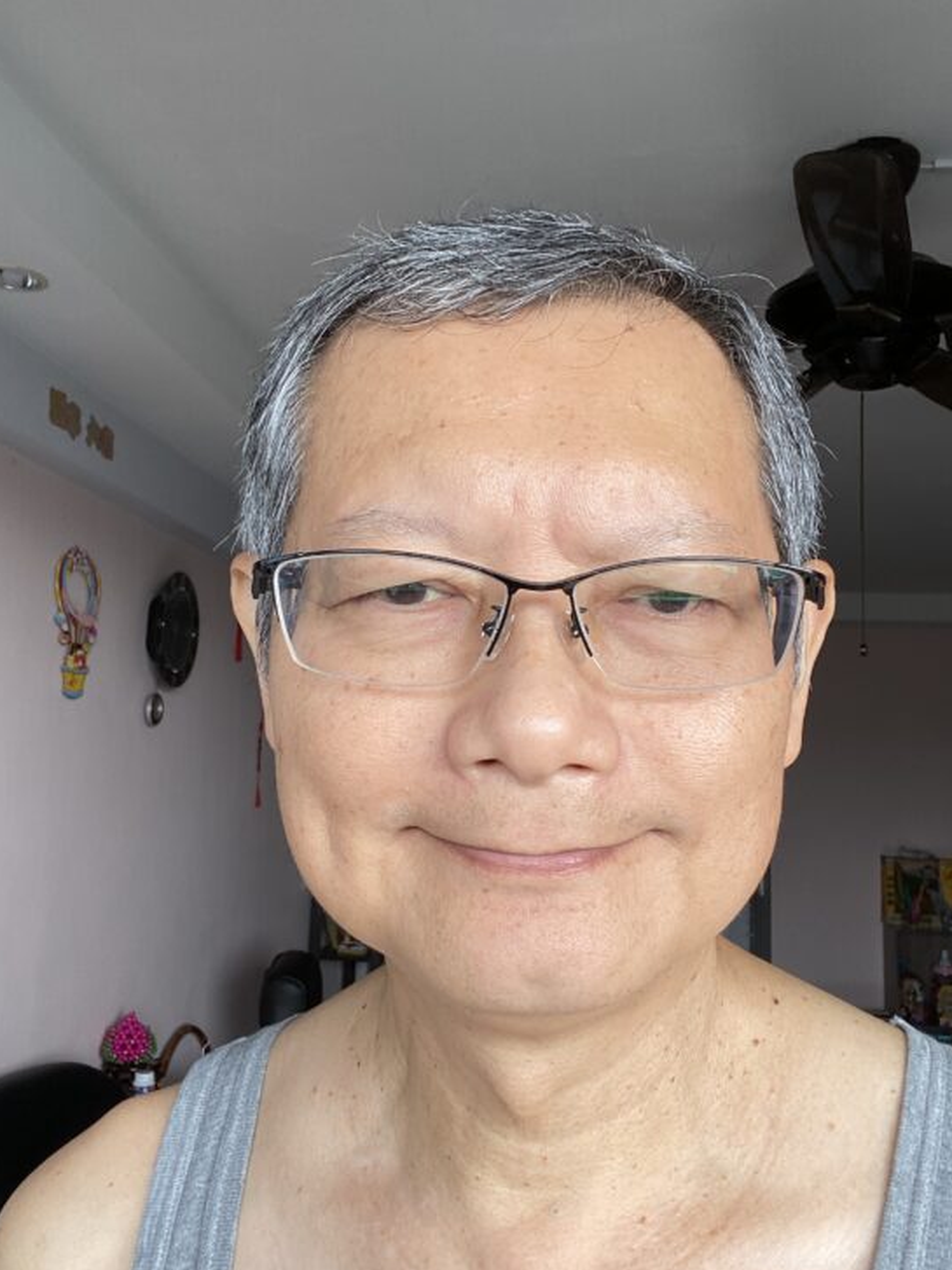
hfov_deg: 42.9
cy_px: 615
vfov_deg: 55.4
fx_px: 1210
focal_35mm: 33
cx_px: 514
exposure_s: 1/122
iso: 32
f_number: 2.2
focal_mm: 2.71
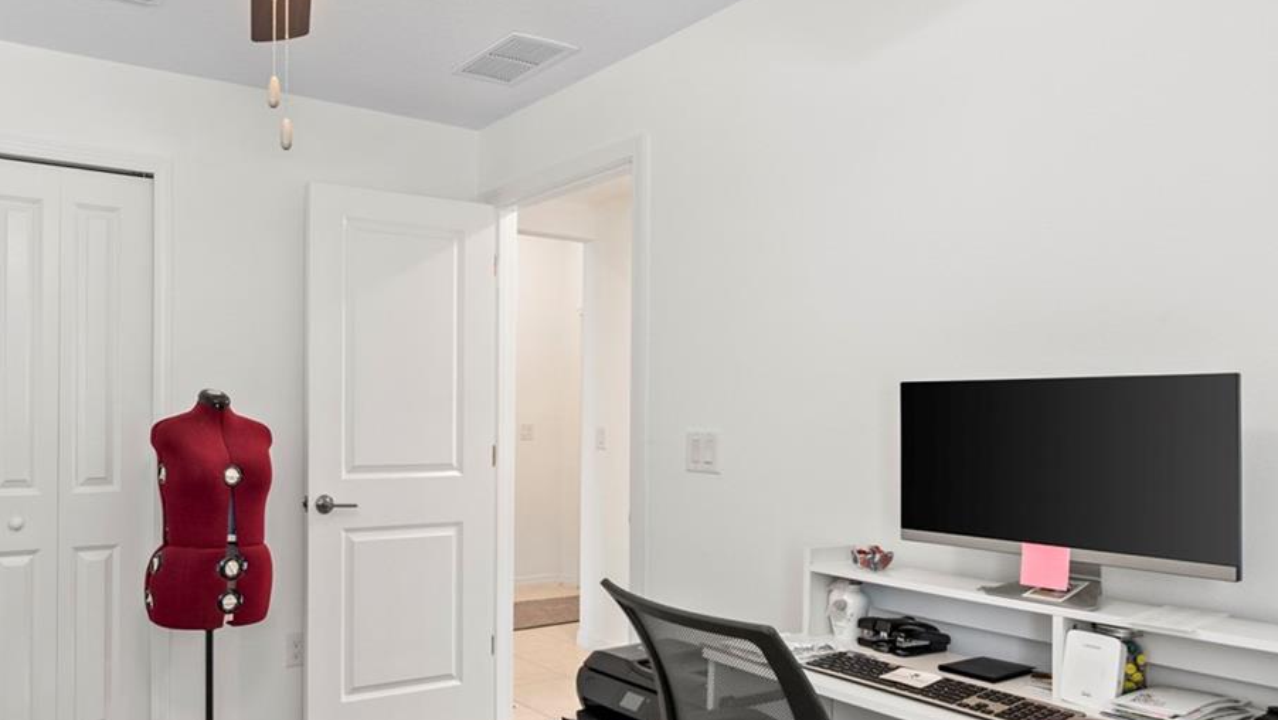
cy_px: 431
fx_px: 881
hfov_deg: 69.0
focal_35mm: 26
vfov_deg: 44.2
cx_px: 384
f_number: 8
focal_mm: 14
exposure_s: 1/8
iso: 800
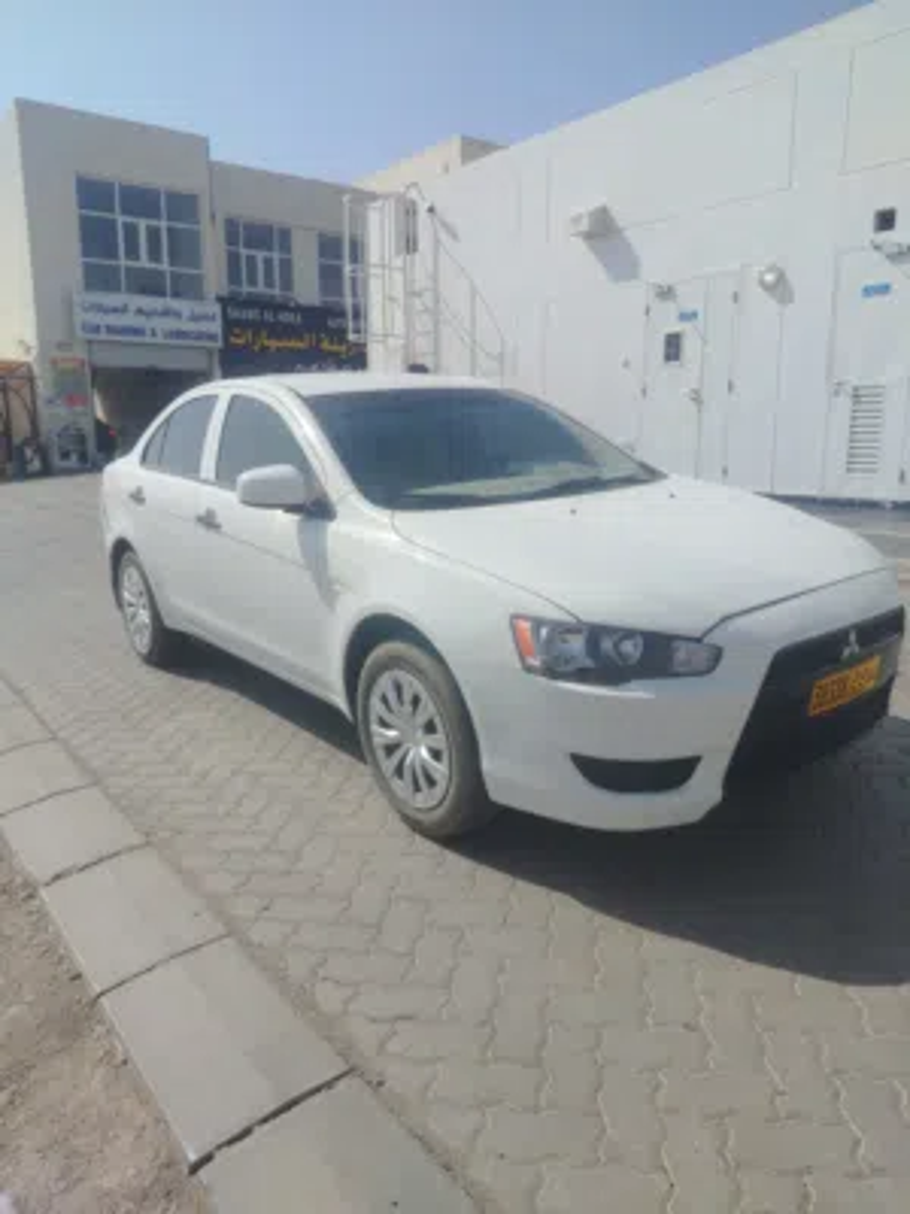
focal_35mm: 24
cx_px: 455
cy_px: 607
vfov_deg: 71.6
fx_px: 841
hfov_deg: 56.8
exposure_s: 1/1281
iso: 100
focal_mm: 5.25
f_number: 1.75
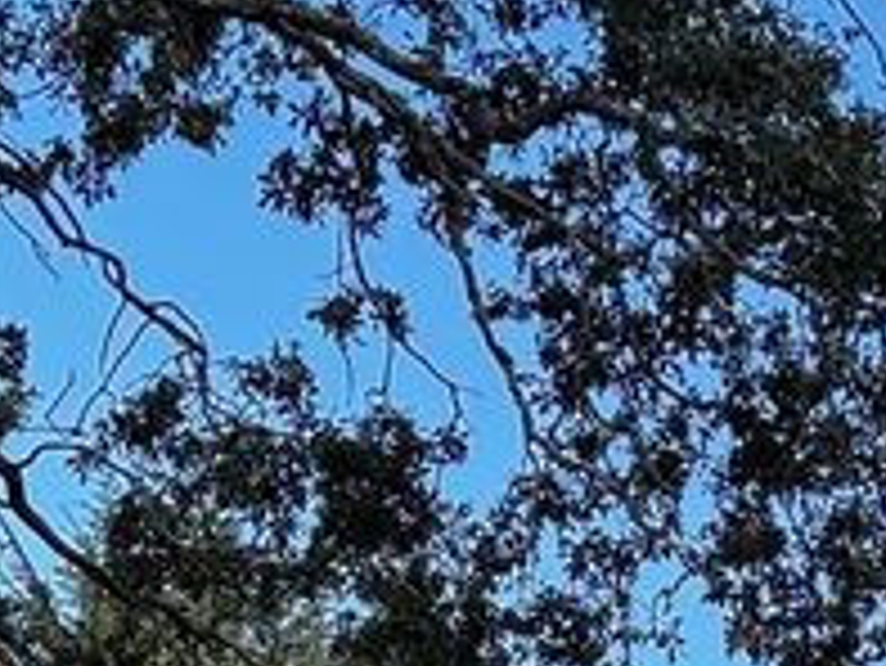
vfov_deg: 9.7
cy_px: 1606
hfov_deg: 14.4
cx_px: 864
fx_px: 3457
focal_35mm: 135
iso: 50
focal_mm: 5.96
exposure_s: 1/361
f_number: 1.6
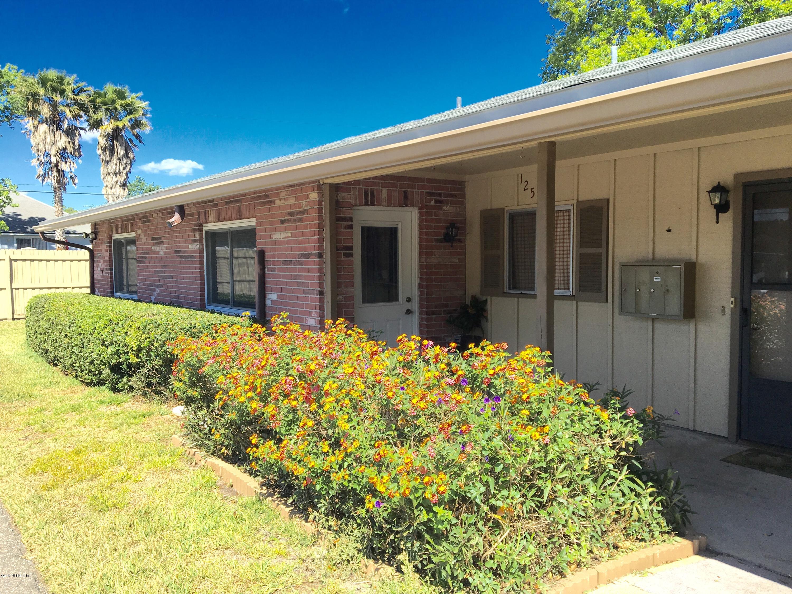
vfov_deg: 48.2
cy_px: 297
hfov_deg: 61.7
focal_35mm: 29
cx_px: 396
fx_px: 664
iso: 25
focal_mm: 4.15
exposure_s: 1/950
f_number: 2.2
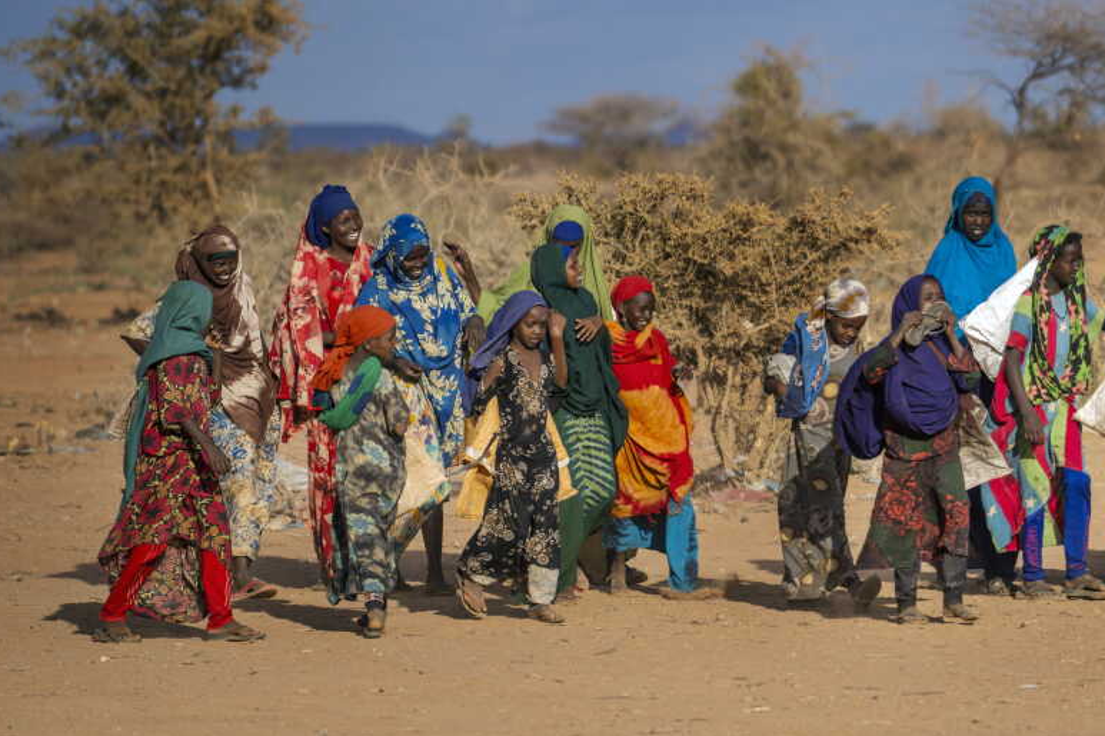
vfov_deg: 5.0
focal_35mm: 276
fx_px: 8469
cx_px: 770
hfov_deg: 7.5
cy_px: 317
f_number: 4
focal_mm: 194
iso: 100
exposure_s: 1/1000
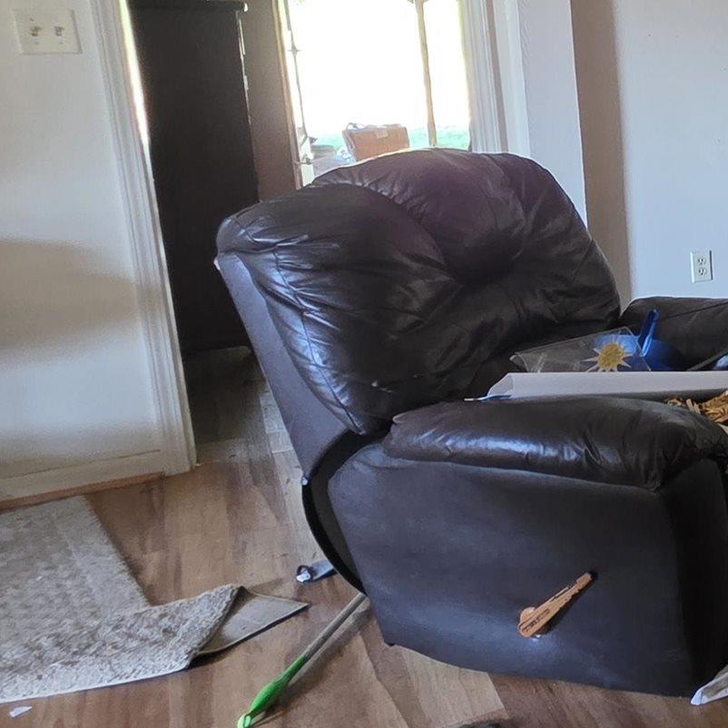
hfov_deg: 26.6
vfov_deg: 38.1
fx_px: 1047
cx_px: 1111
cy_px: 276
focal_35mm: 44
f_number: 1.9
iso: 500
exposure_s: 1/60
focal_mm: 2.2
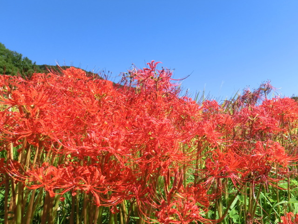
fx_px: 362
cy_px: 112
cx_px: 149
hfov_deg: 44.8
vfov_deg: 34.3
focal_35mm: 42
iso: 80
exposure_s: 1/640
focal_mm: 7.38
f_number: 4
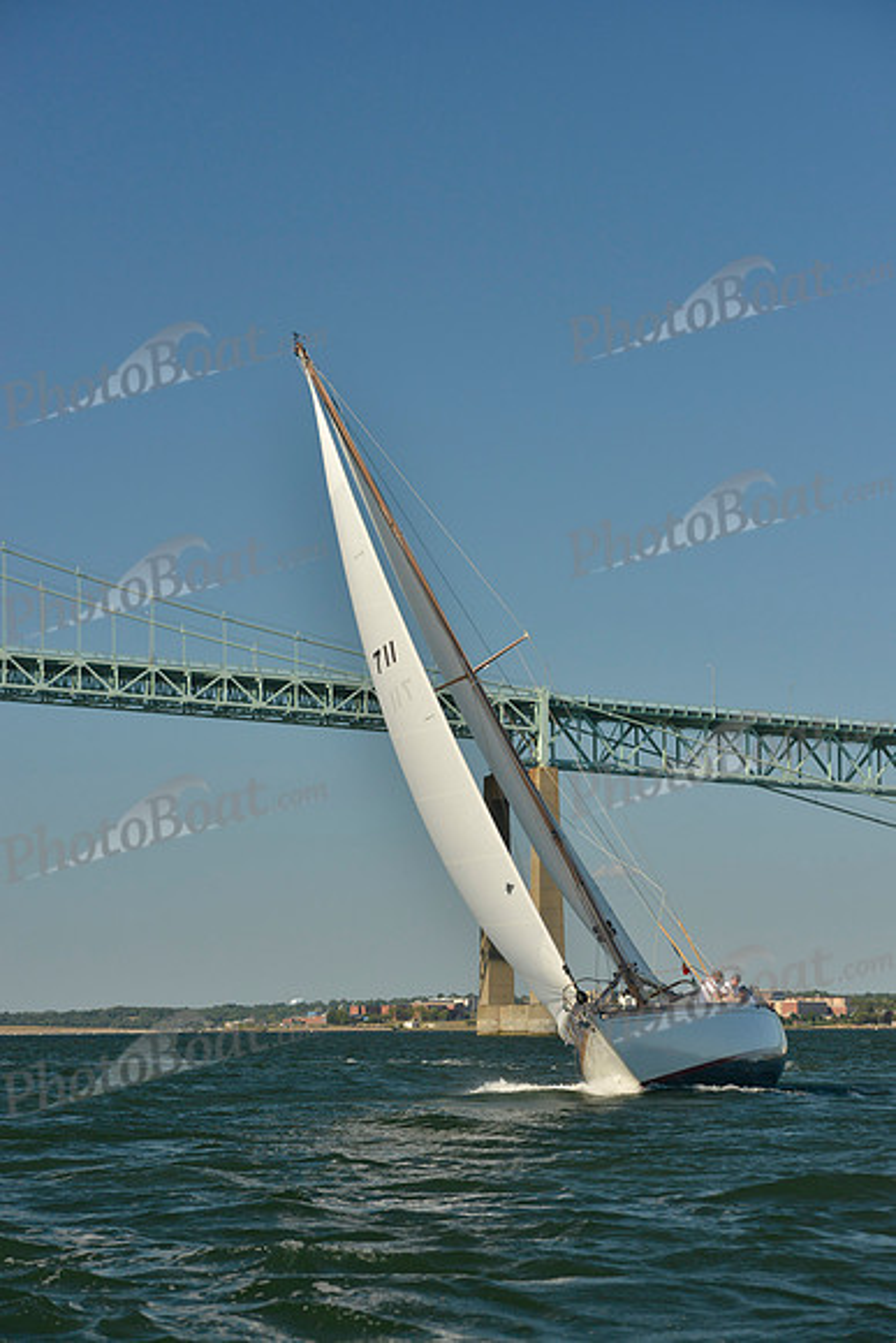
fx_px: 3544
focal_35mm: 95
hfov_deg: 14.4
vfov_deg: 21.5
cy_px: 672
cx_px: 448
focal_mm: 95
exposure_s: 1/1250
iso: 400
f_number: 7.1
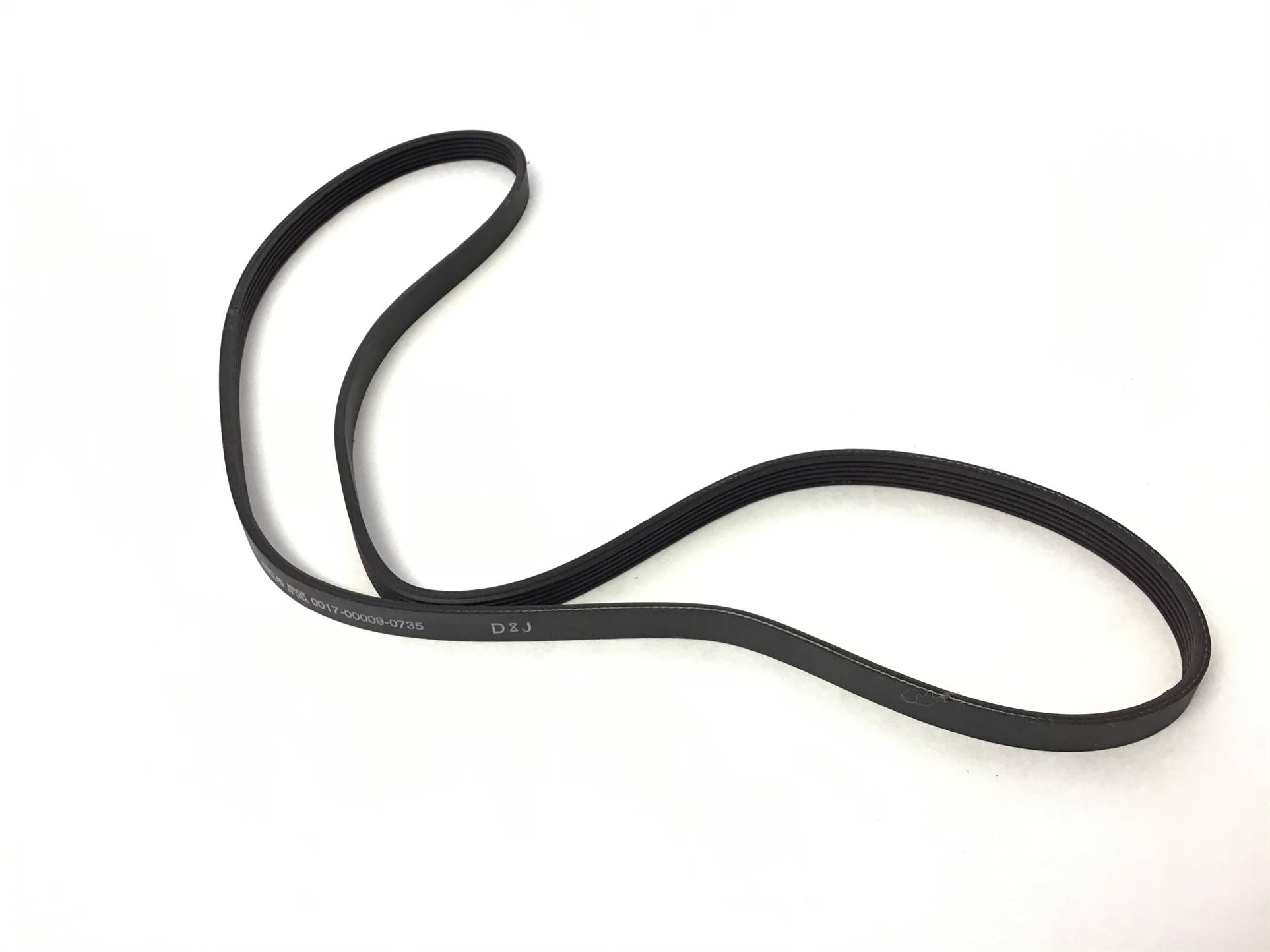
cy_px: 476
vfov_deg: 45.4
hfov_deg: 58.3
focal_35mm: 31
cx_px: 635
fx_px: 1137
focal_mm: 3.3
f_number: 2.4
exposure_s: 1/33
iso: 32
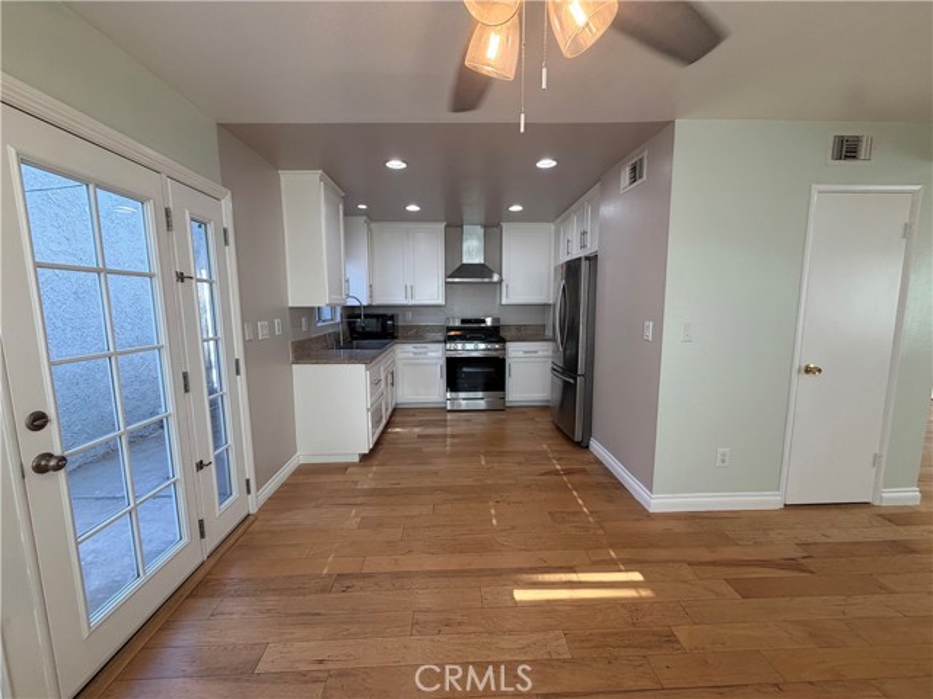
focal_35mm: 14
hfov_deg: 102.1
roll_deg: +0.5
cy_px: 350
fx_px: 377
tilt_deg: -7.5
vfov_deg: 85.7
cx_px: 466
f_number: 2.2
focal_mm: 2.22
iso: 100
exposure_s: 1/120
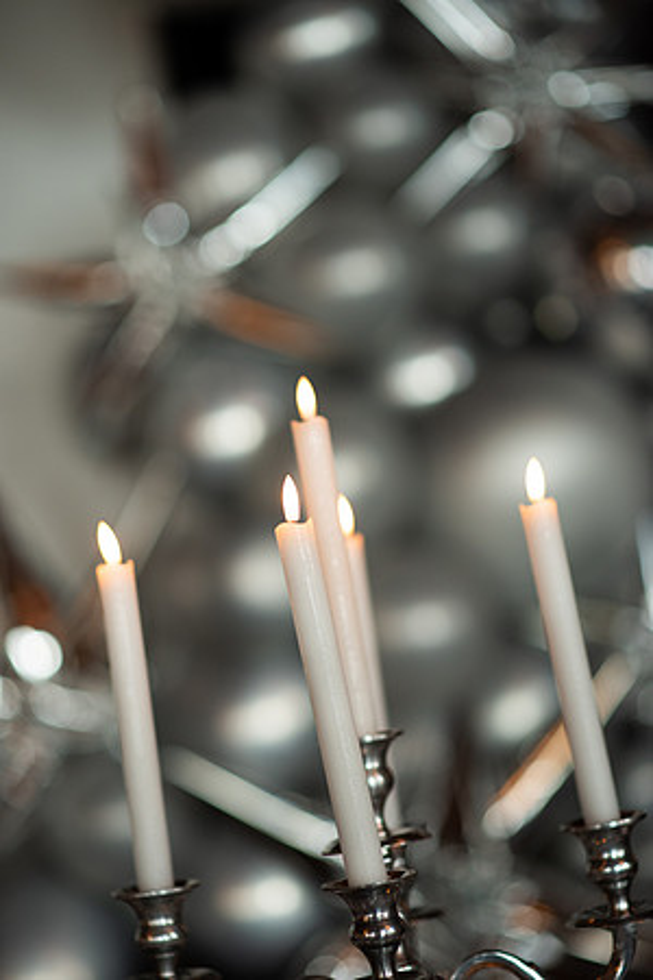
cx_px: 326
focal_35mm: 85
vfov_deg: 23.9
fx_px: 2313
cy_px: 490
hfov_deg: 16.1
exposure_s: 1/200
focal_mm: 85
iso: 640
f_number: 2
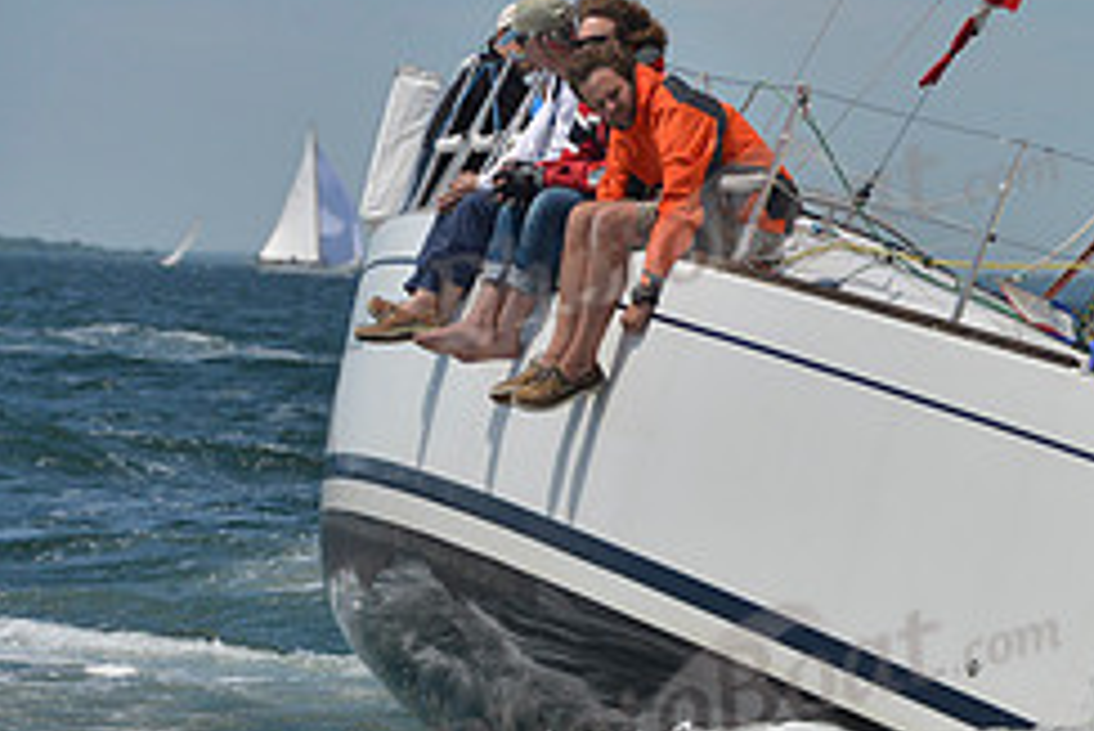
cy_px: 401
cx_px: 1296
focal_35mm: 440
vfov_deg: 3.1
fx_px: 13379
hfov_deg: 4.7
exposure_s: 1/1250
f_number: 11
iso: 280
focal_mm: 185
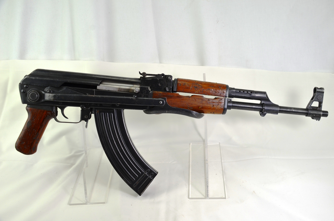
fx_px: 306
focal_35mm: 33
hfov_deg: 57.3
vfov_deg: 39.8
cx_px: 167
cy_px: 110
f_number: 5.6
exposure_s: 1/125
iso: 280
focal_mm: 22
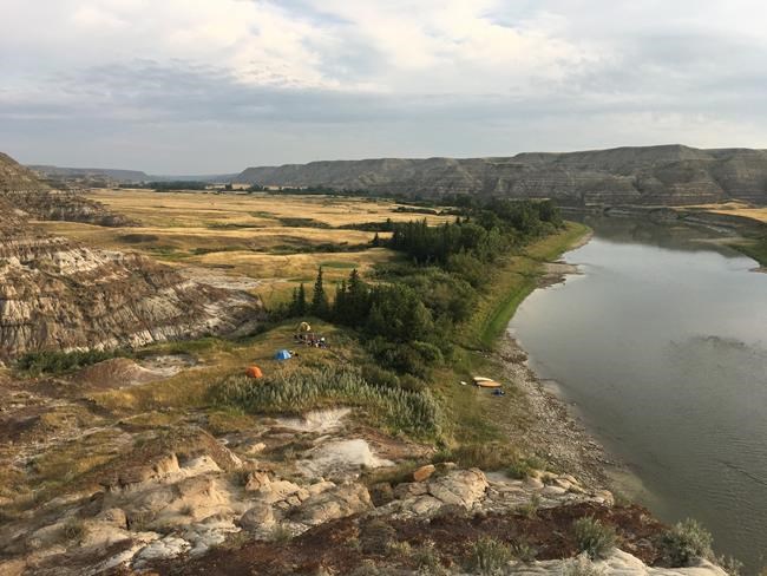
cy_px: 288
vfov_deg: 48.3
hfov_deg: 61.6
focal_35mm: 29
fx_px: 643
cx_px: 384
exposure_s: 1/668
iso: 25
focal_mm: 4.15
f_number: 2.2
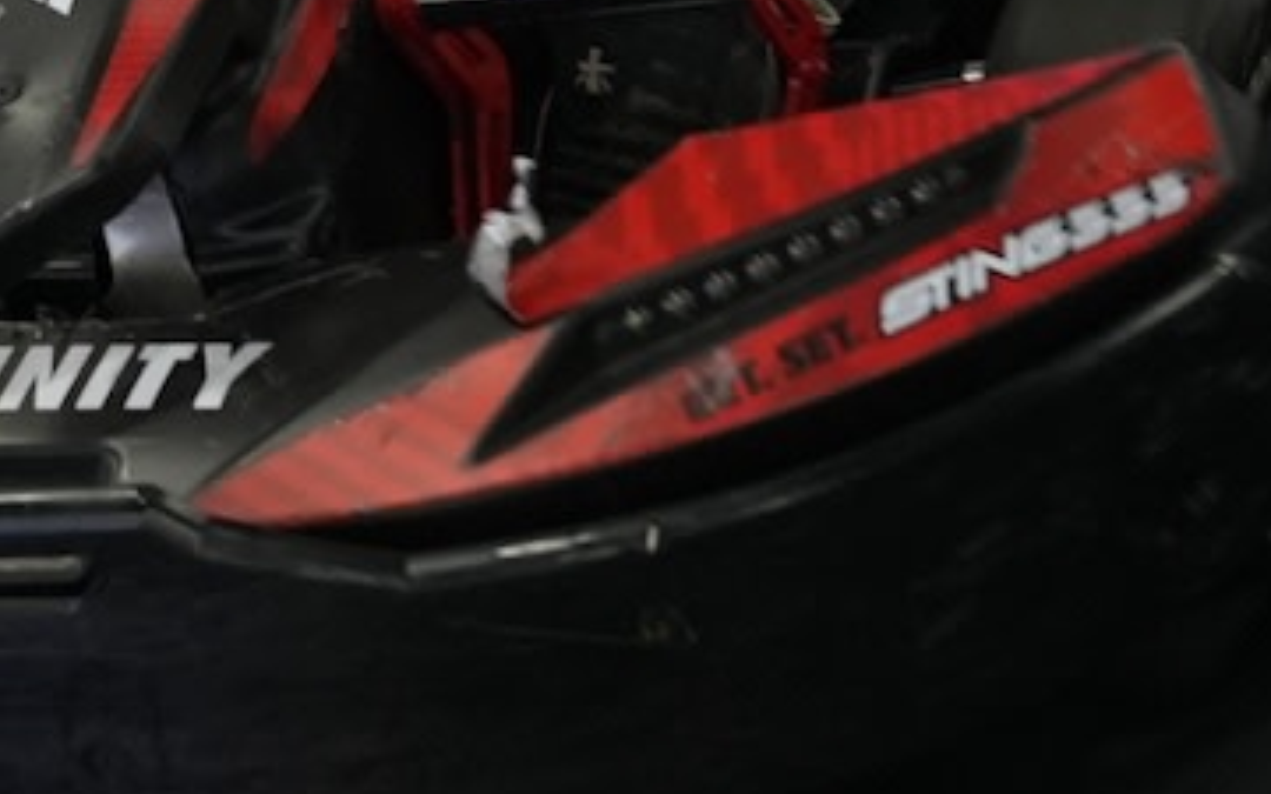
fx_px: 4711
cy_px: -358
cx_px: 533
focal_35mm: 136
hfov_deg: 15.4
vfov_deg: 9.4
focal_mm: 24
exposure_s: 1/160
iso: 3200
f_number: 2.8
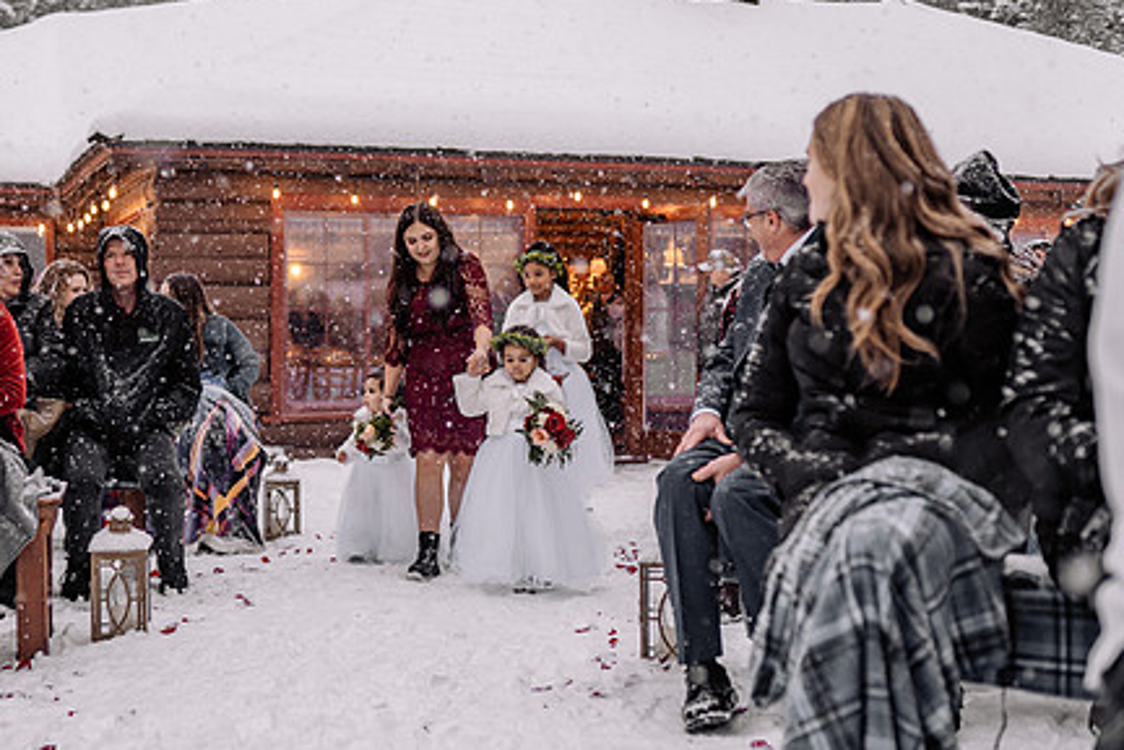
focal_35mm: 47
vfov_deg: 28.6
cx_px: 442
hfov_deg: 41.7
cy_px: 324
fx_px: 1467
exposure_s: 1/250
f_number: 2
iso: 200
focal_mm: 35
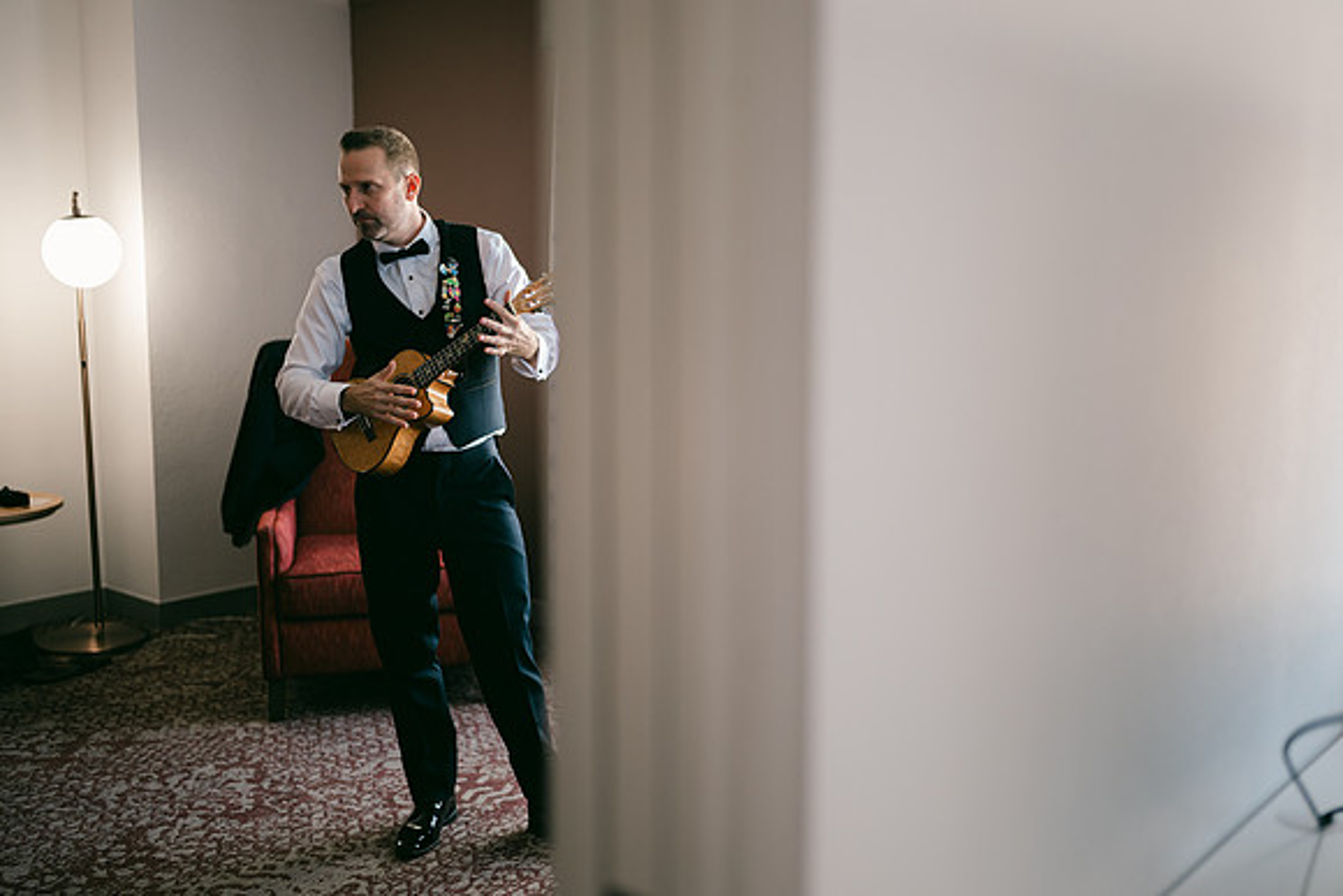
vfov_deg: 35.4
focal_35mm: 38
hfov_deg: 51.0
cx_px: 708
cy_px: 438
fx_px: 1406
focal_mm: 35
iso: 400
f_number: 1.2
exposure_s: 1/160
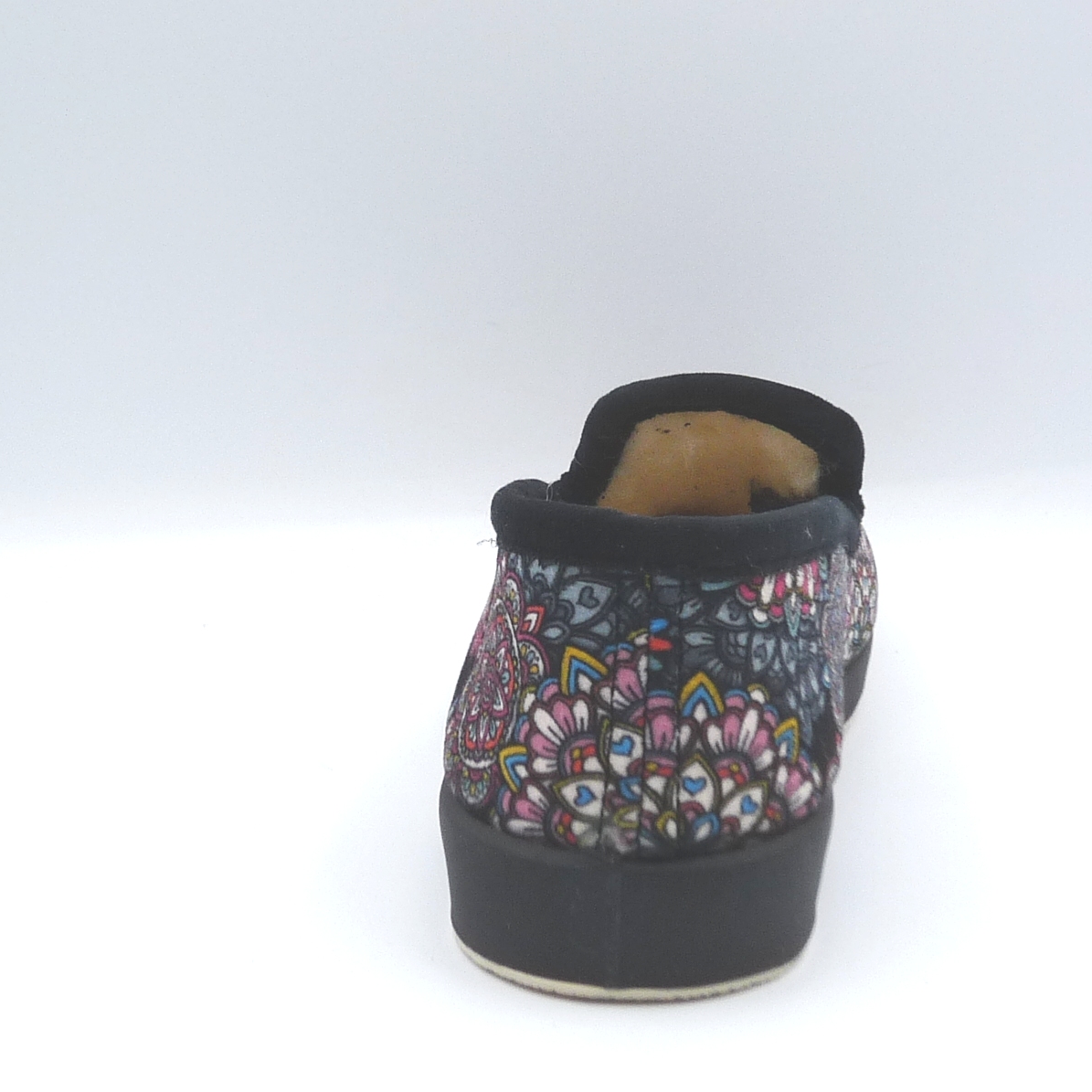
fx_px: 2070
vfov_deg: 29.6
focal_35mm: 58
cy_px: 546
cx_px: 610
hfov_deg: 29.5
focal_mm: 4.8
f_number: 4.5
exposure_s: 1/200
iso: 100
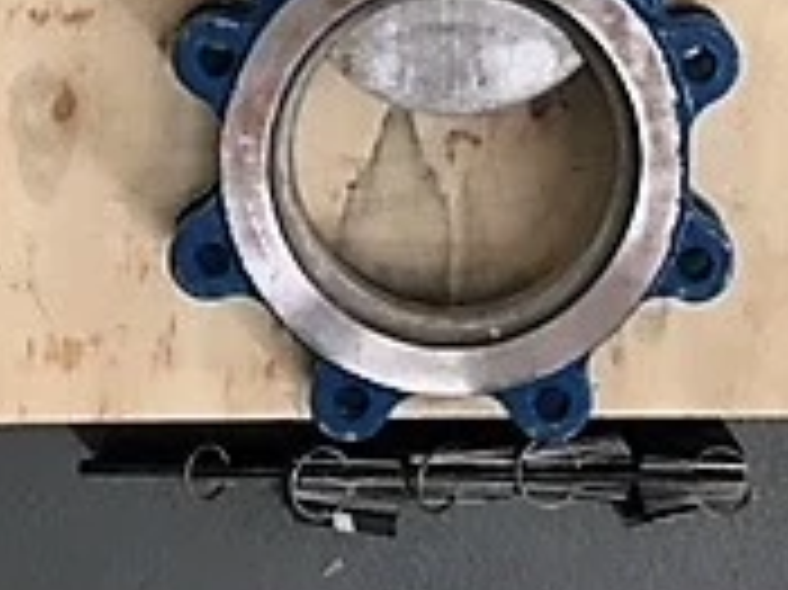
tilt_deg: -84.2
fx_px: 2411
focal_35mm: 106
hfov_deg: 18.5
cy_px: -428
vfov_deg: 12.8
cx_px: 464
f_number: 2.2
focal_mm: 4.15
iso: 80
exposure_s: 1/30
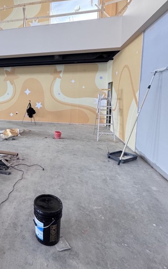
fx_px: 168
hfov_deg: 48.2
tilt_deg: -5.9
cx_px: 21
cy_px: 112
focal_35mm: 23
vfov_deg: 76.5
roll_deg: -0.5
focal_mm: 2.22
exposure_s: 1/99
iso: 250
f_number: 2.2
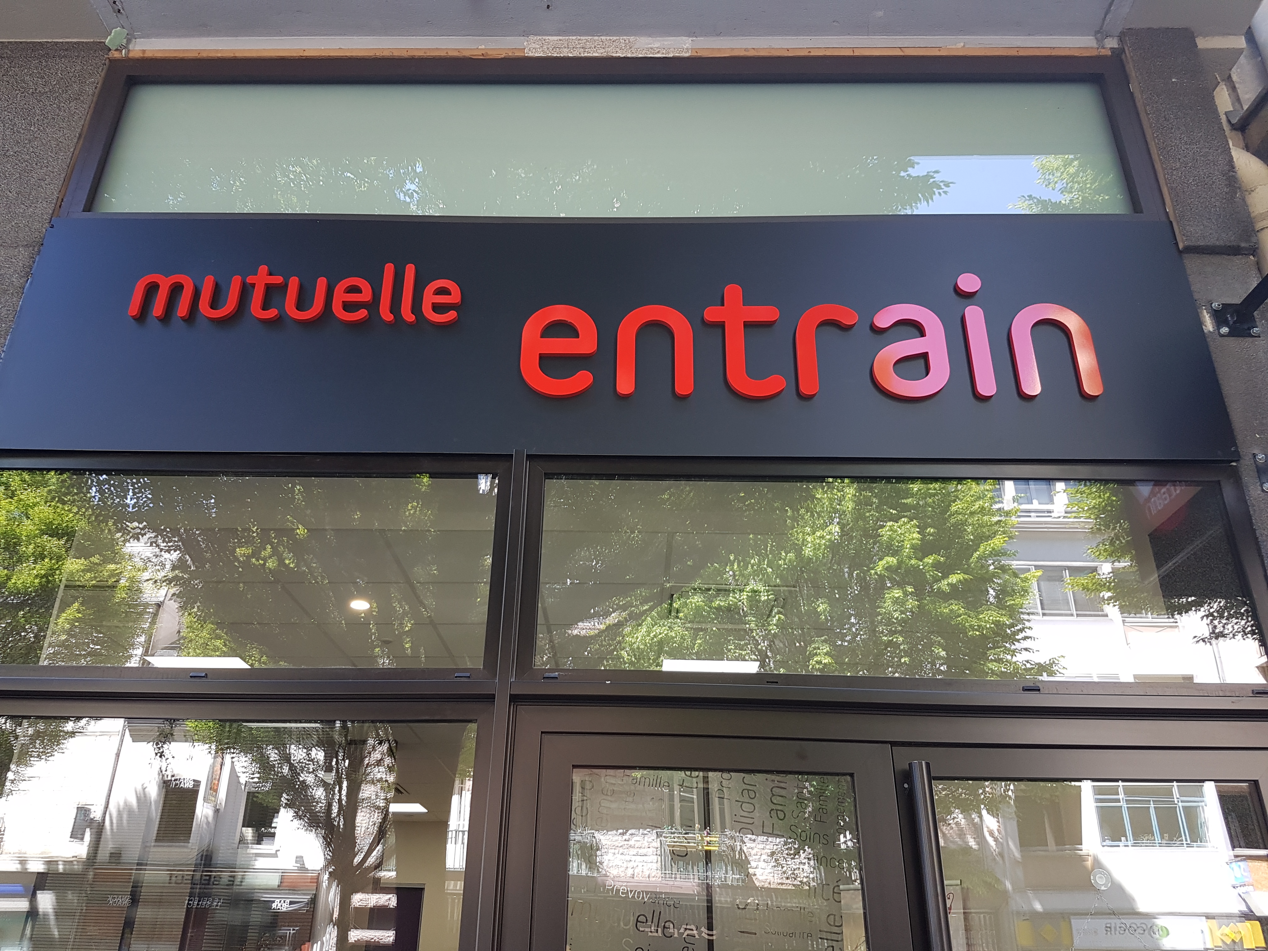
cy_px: 476
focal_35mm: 26
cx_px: 634
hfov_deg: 67.3
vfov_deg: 53.1
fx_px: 952
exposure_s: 1/100
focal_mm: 4.2
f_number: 1.7
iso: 64
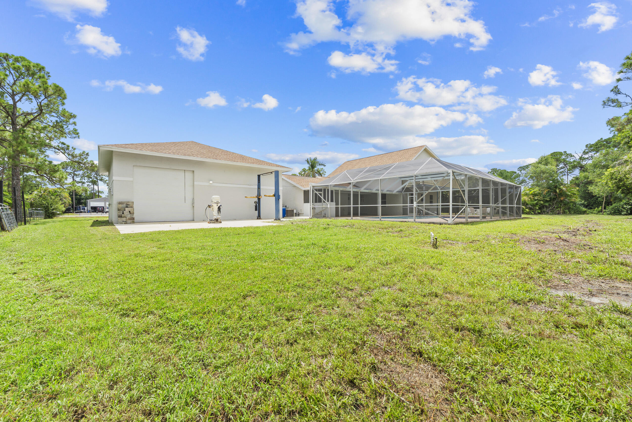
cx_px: 316
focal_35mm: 14
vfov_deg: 81.2
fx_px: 246
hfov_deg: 104.3
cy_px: 211
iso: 250
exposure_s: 1/200
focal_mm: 14
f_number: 9
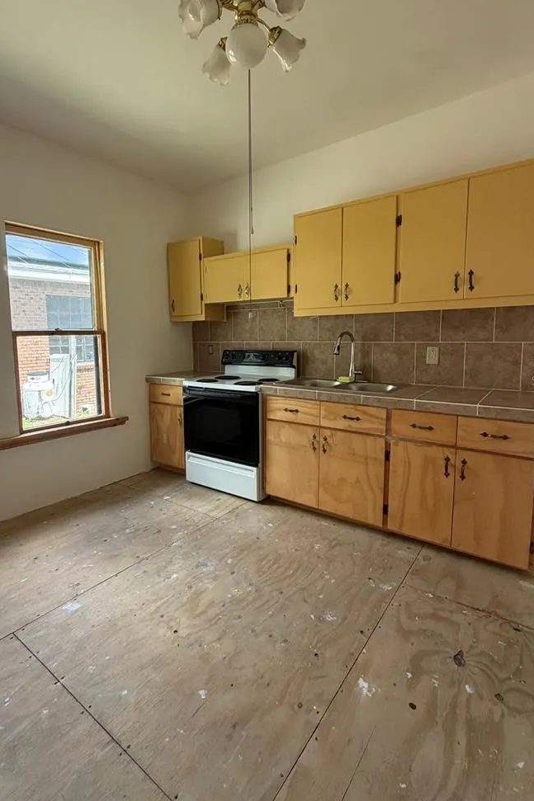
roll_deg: +0.8
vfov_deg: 89.9
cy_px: 380
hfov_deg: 66.8
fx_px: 401
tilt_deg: -6.8
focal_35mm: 18
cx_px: 219
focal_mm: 2.22
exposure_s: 1/121
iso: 160
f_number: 2.2
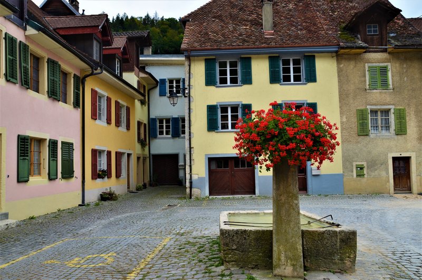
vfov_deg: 41.5
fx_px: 369
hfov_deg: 59.6
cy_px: 140
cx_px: 211
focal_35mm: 32
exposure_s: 1/100
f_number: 9
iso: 320
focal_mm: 21
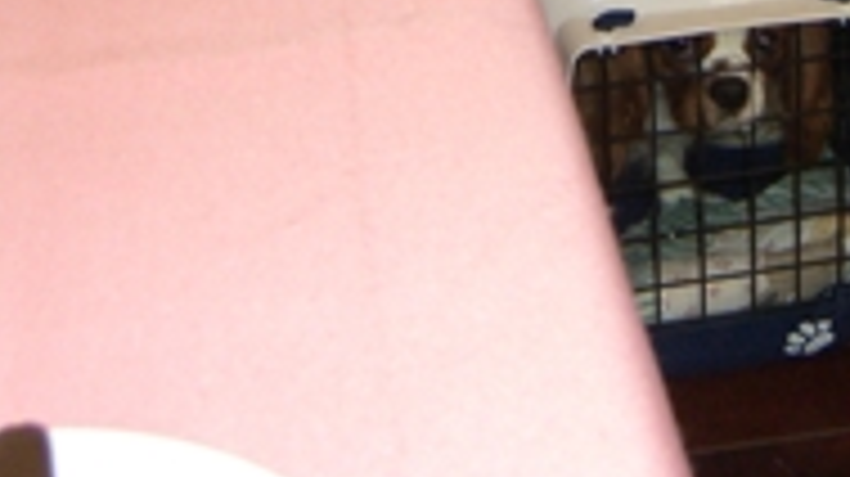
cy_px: -216
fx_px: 2207
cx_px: 679
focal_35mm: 98
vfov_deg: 11.8
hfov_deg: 21.5
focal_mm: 7.9
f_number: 2.8
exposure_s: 1/60
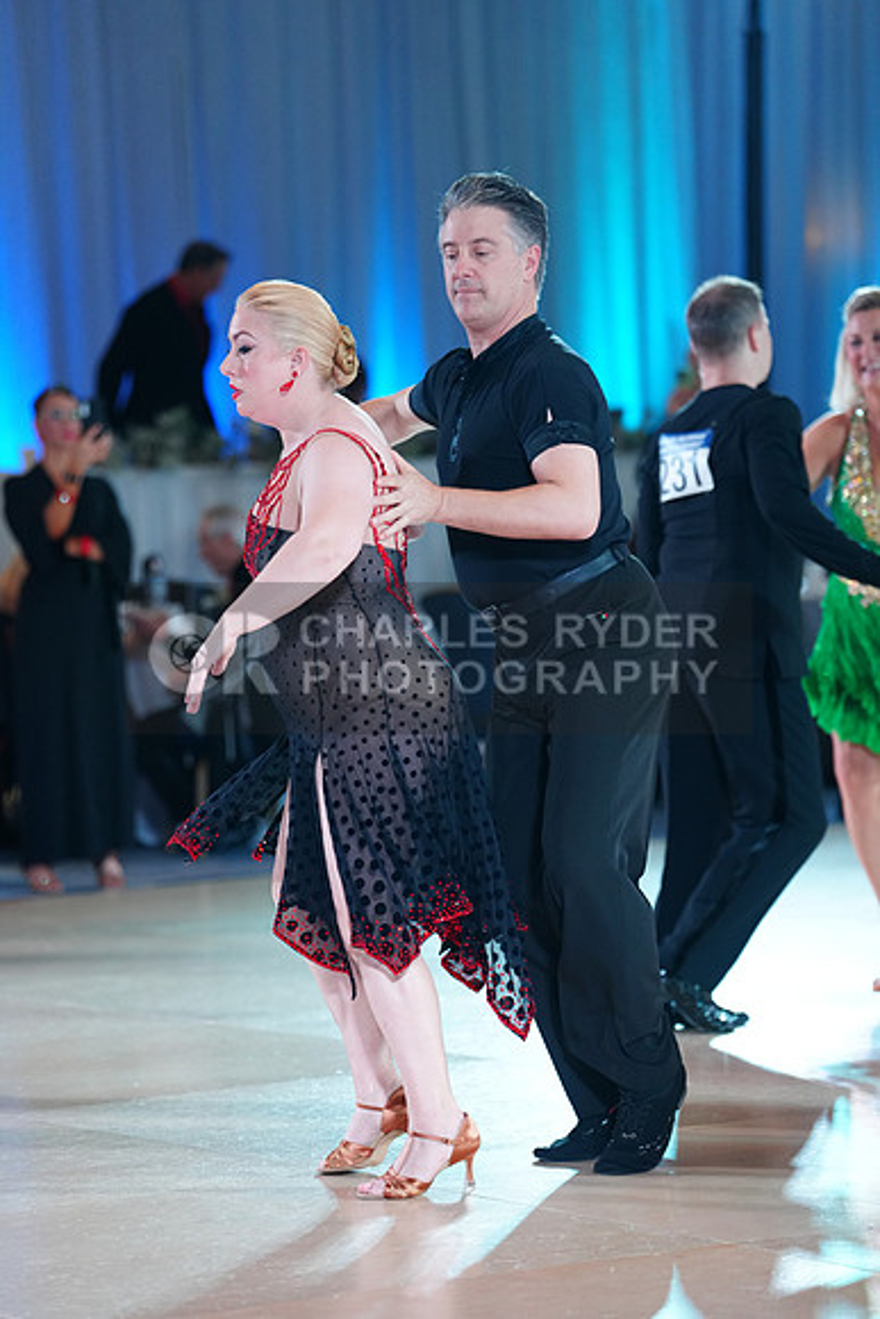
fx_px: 4983
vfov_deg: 15.1
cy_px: 660
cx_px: 440
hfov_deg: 10.1
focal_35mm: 136
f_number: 2.8
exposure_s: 1/640
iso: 2000
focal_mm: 136
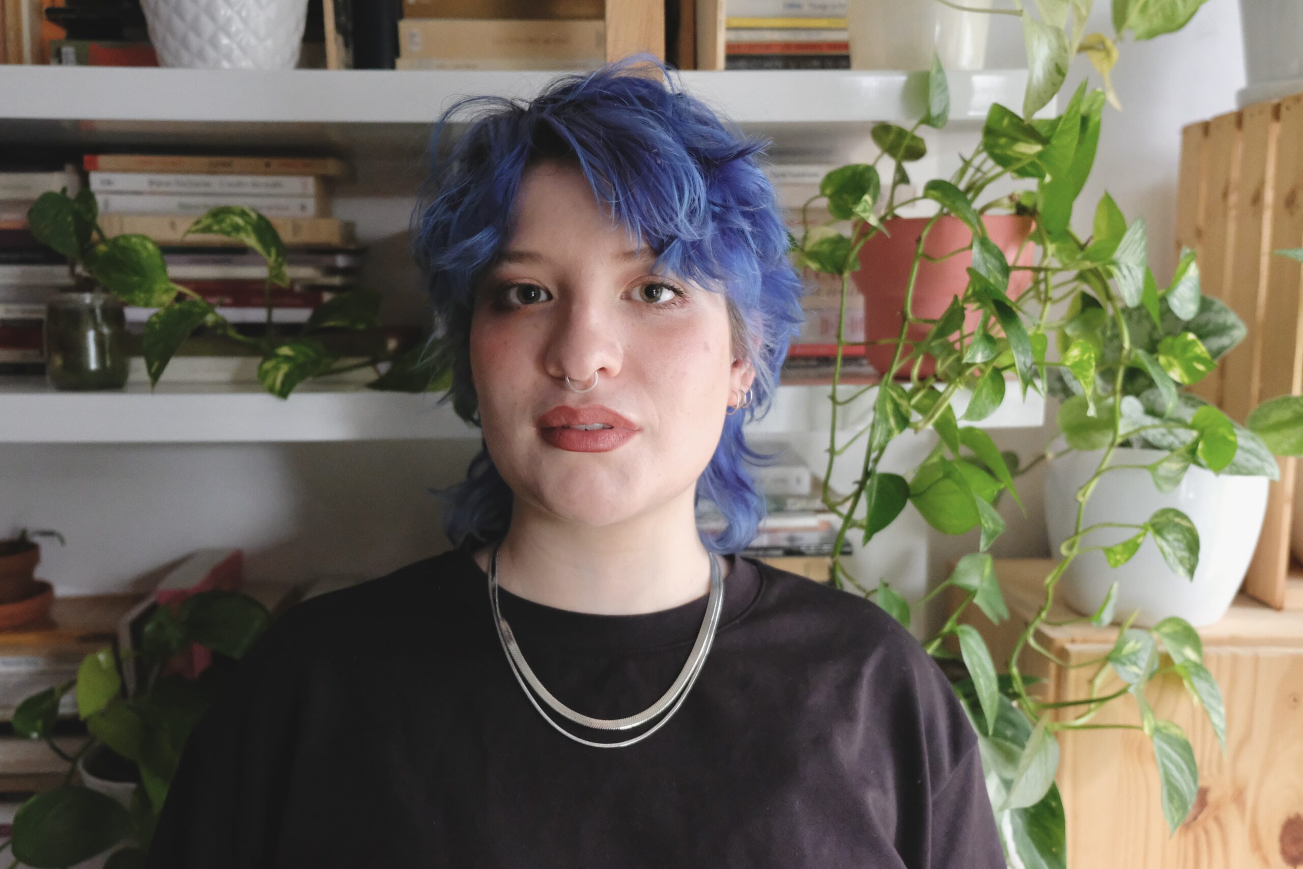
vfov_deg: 42.3
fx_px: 1122
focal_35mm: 31
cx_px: 652
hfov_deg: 60.3
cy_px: 434
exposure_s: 1/180
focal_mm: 20.5
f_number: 3.2
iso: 8000
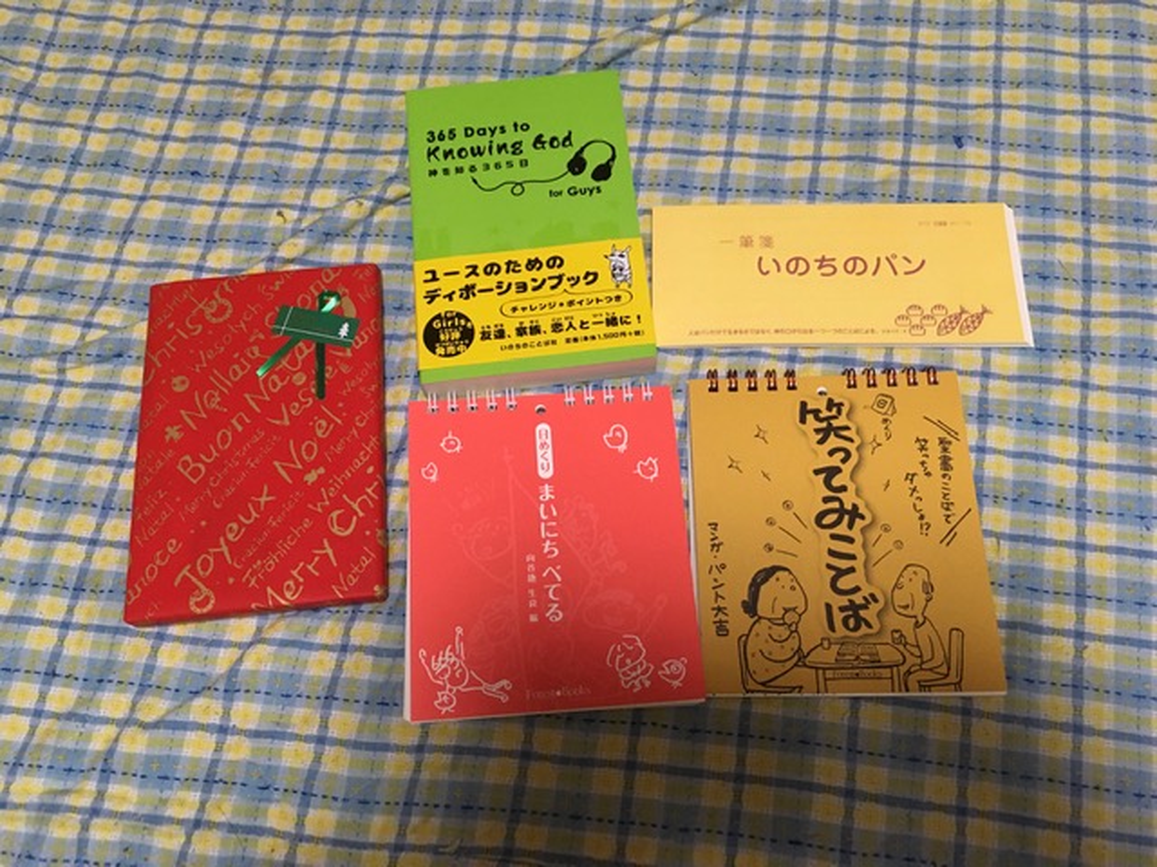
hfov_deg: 61.7
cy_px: 434
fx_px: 969
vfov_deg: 48.2
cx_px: 578
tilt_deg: -68.5
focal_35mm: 29
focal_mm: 4.15
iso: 200
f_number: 2.2
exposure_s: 1/30
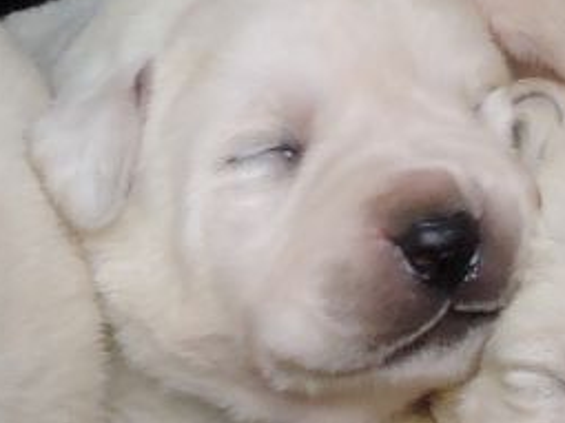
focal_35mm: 754
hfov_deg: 2.6
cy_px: 317
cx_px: 199
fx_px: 12301
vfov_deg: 2.0
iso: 400
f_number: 4.2
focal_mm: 21.4
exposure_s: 1/125
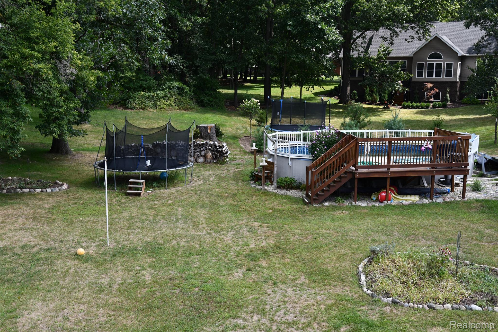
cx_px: 249
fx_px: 664
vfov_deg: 28.1
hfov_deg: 41.1
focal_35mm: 48
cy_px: 166
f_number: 7.1
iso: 200
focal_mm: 32
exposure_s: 1/250
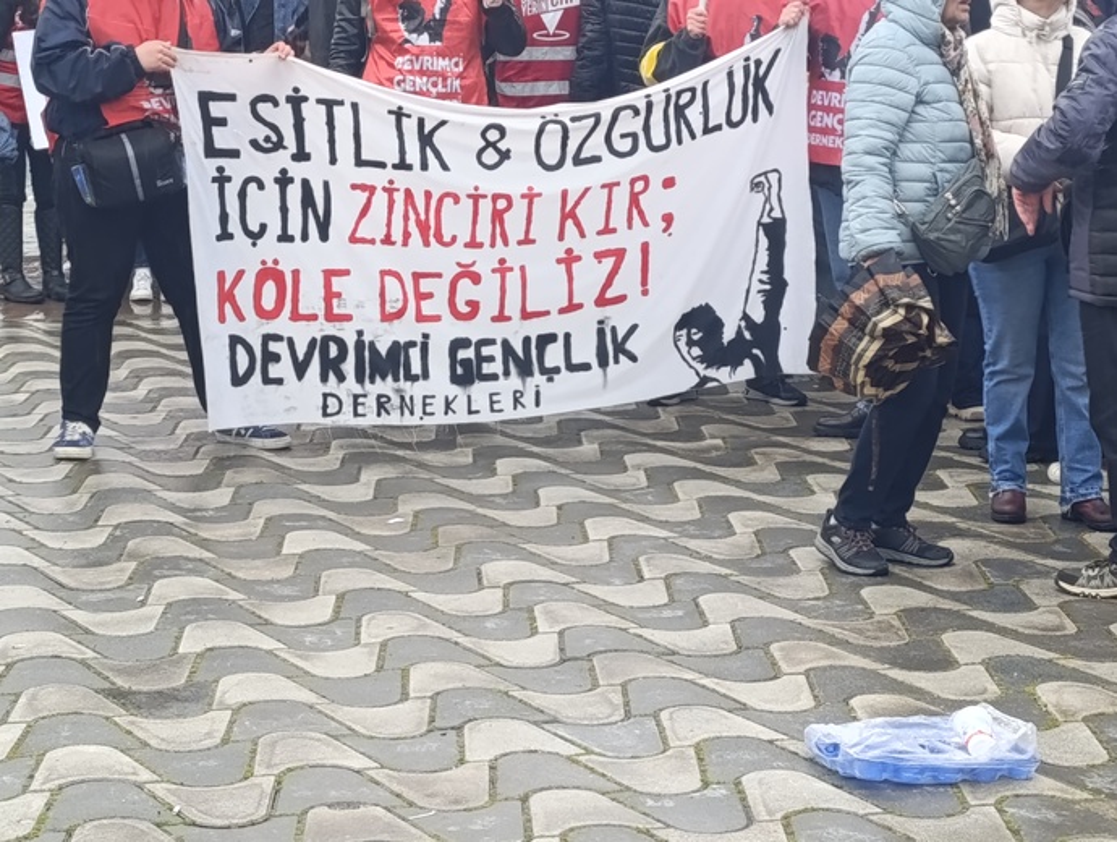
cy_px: 421
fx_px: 2909
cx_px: 558
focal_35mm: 90
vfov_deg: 16.5
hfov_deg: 21.7
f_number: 1.6
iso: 50
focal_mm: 6.14
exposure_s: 1/108
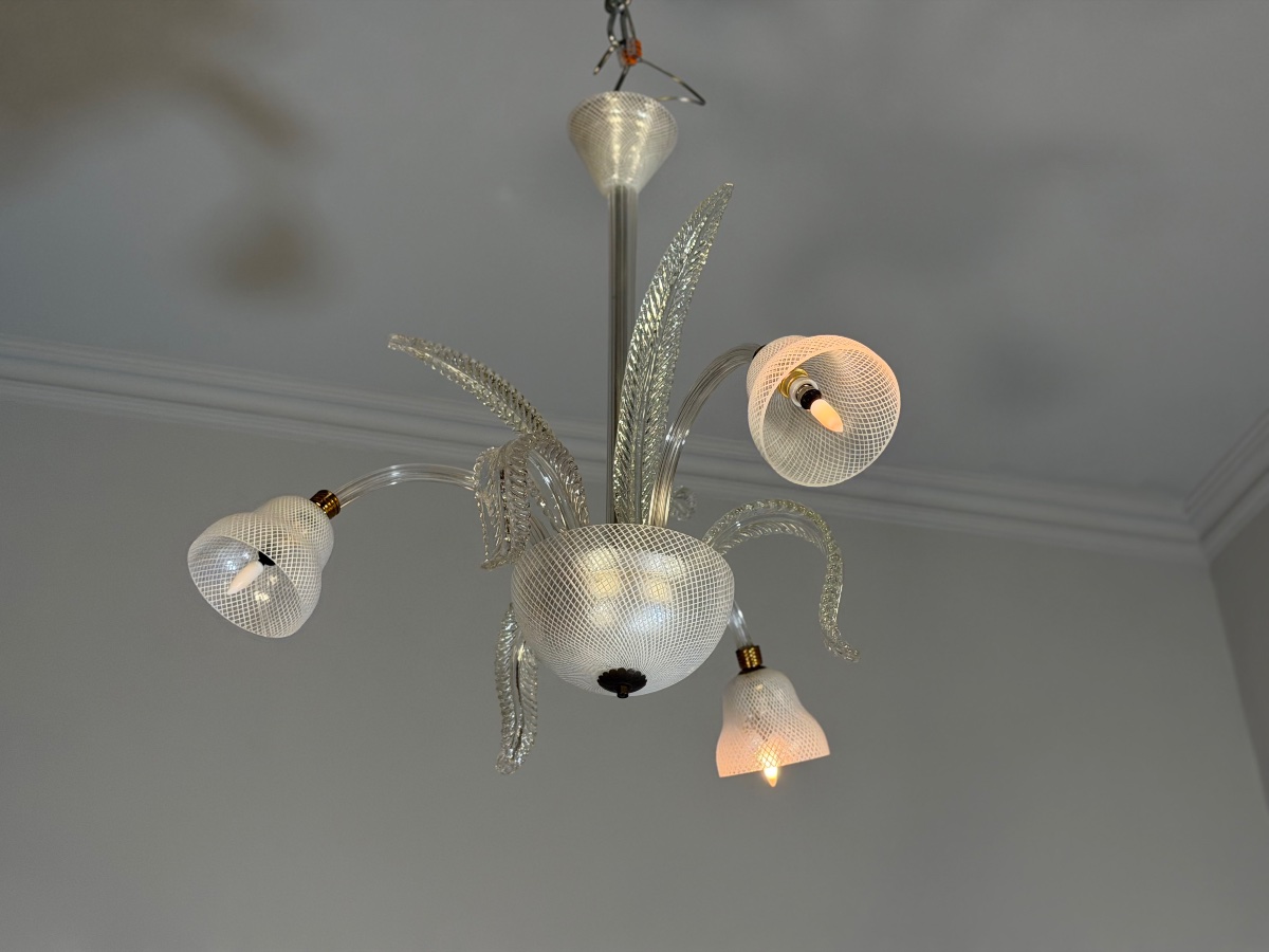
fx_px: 1760
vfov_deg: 30.3
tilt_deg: +35.6
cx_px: 634
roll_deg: +0.0
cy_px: 476
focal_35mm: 48
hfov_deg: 39.7
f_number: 1.78
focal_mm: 6.76
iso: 100
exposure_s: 1/100
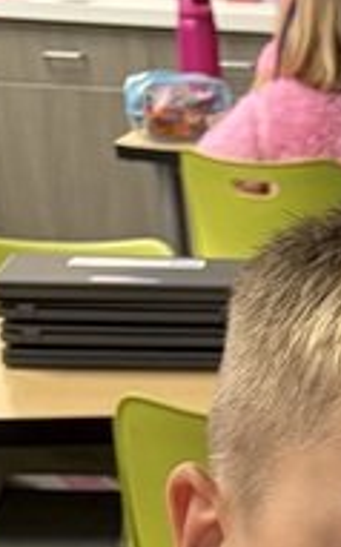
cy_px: 1028
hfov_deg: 7.9
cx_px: 923
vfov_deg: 12.7
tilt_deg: -27.0
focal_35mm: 148
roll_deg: -2.4
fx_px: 2206
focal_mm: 5.96
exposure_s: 1/60
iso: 160
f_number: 1.6
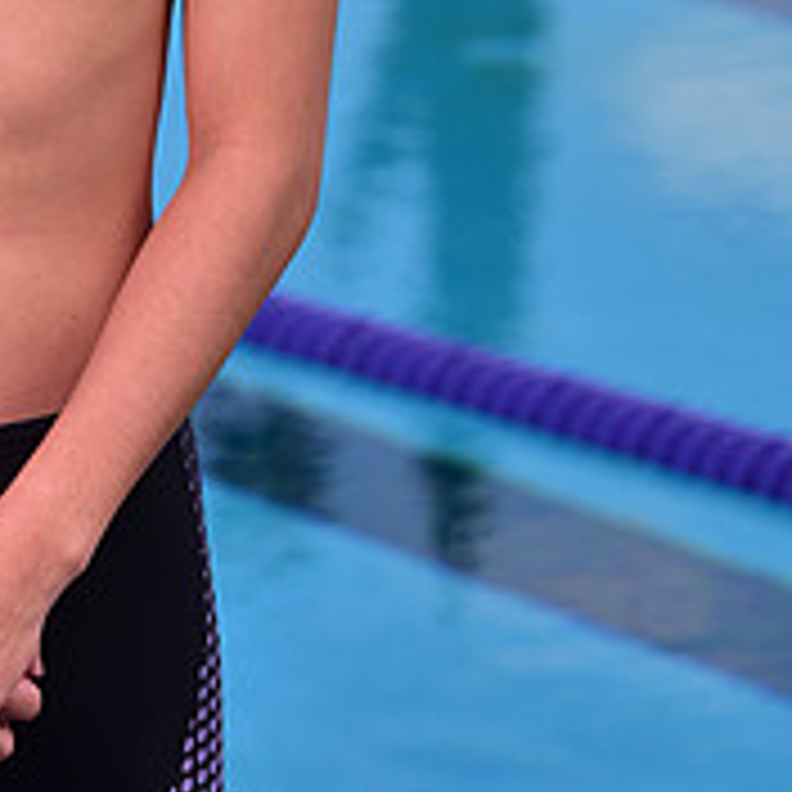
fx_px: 9785
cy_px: -252
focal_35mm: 378
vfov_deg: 4.6
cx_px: -61
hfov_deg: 4.6
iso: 80
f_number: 5.6
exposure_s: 1/250
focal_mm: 135
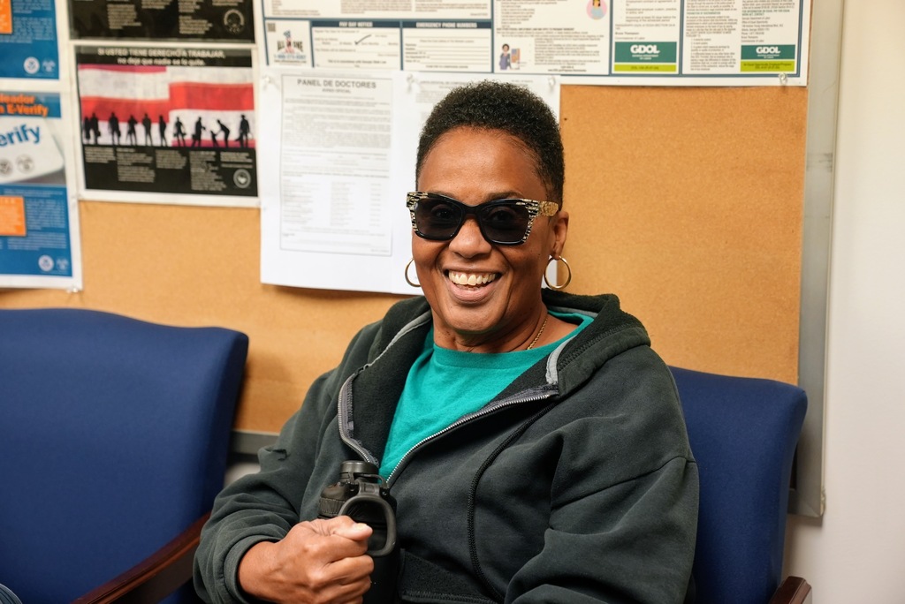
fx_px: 1761
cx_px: 452
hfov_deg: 28.8
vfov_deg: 19.5
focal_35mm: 70
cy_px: 302
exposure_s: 1/160
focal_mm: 70
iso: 2000
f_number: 4
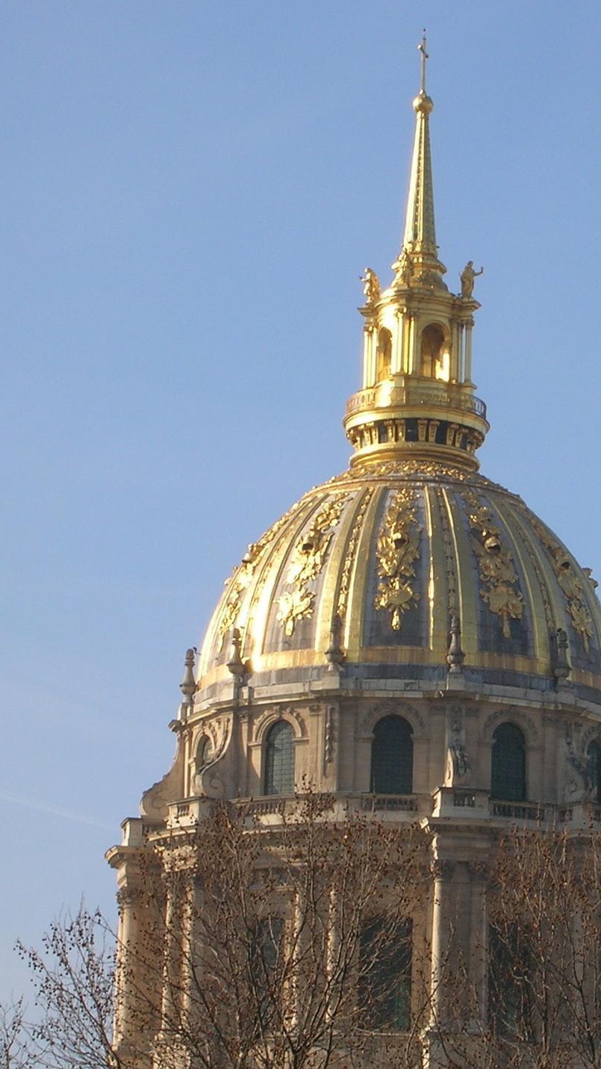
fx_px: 4221
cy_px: 533
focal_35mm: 149
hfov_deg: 8.1
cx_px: 507
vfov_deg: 14.4
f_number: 8.2
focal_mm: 17.1
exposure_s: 1/133
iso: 50
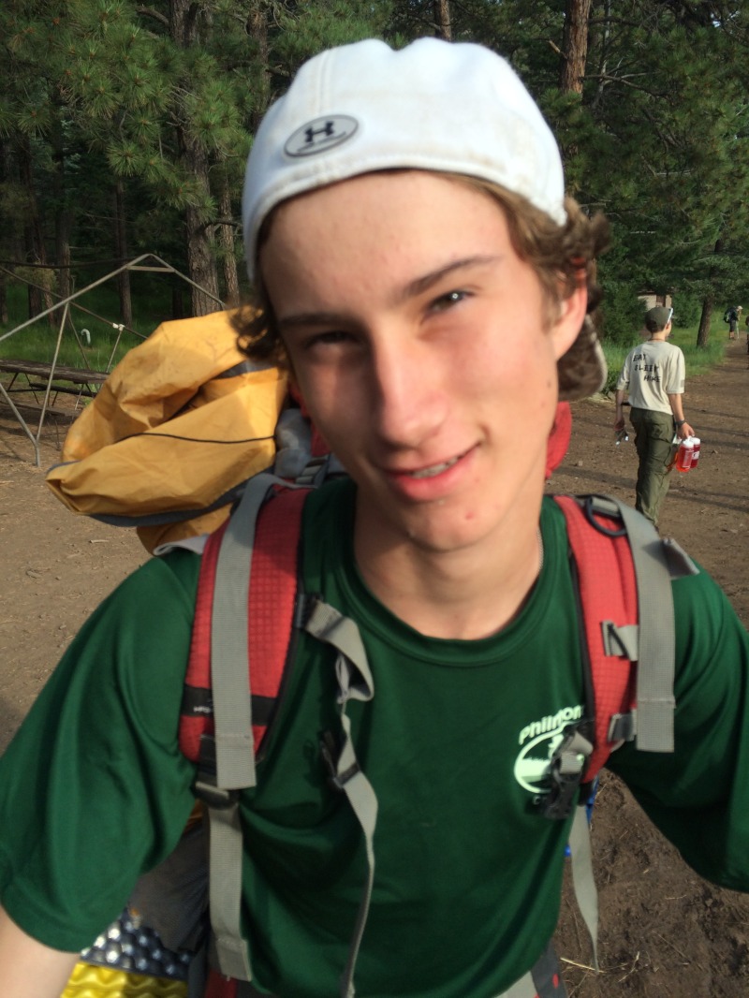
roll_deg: +2.5
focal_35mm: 29
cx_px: 374
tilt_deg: -14.3
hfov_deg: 48.2
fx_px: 836
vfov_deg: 61.6
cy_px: 499
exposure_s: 1/789
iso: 32
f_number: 2.2
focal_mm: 4.15
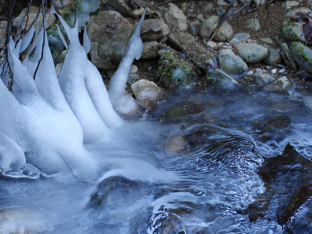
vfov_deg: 9.6
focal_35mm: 154
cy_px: 188
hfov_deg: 12.8
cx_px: 92
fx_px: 1388
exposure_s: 1/80
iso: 200
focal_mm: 55
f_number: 5.6
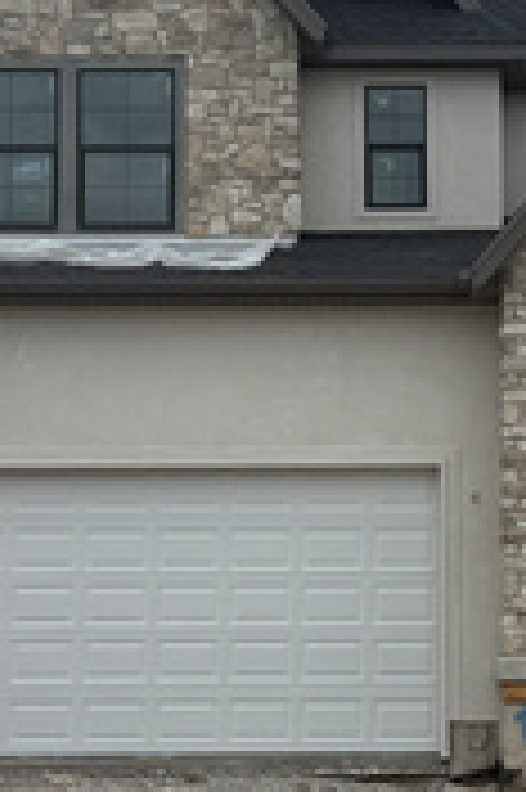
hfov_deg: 14.9
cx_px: 387
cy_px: 405
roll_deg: +0.5
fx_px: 1998
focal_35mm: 91
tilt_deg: +5.9
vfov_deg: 22.4
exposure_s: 1/6173
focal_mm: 6.76
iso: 80
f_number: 1.78
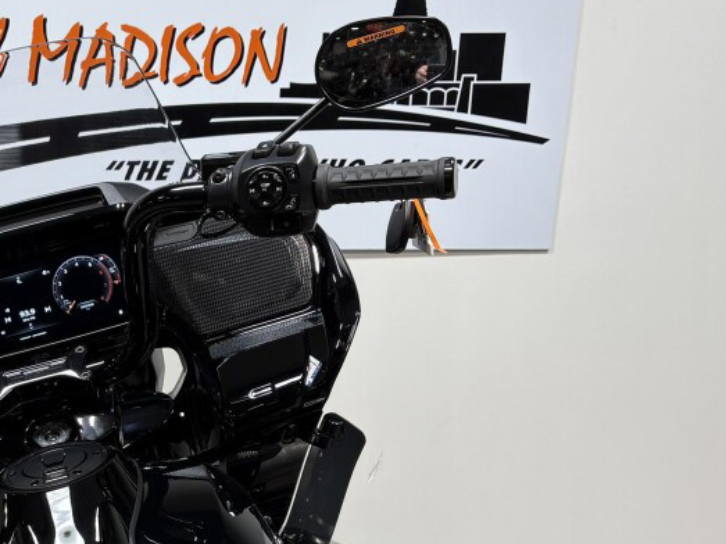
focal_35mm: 53
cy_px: 408
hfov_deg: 33.9
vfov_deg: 27.1
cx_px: 53
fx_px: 1111
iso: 40
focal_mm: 5.96
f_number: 1.6
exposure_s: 1/120
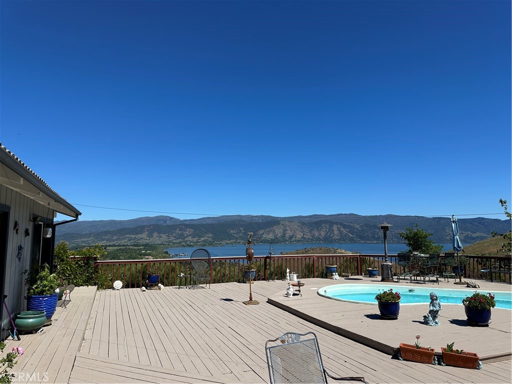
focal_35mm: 24
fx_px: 355
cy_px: 192
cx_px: 256
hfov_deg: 71.6
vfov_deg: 56.8
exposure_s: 1/6211
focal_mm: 6.86
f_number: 1.78
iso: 80
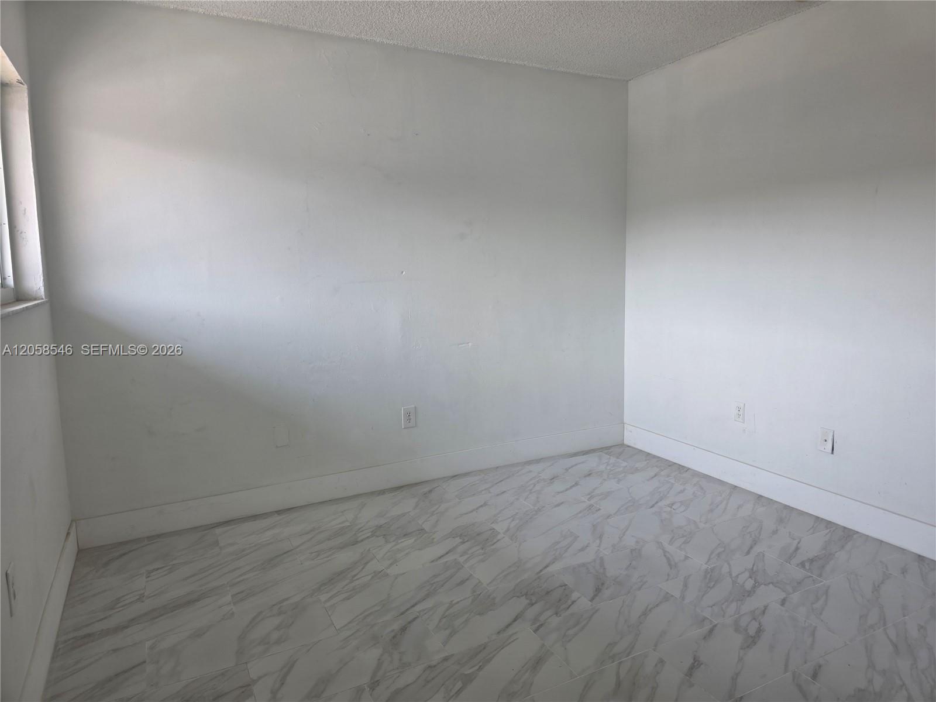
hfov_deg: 73.9
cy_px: 351
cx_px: 468
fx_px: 622
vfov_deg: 58.9
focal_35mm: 23
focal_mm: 6.3
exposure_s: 1/180
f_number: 1.7
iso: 64
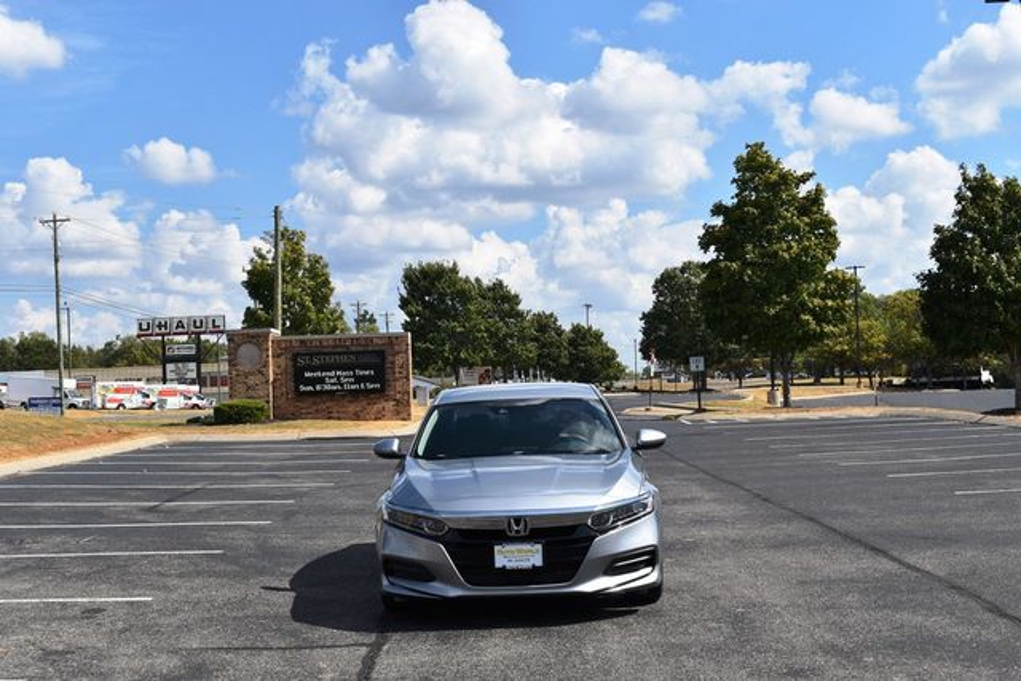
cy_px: 340
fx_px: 1447
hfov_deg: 38.9
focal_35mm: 51
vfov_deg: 26.5
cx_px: 510
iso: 100
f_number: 9
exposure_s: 1/320
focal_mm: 34
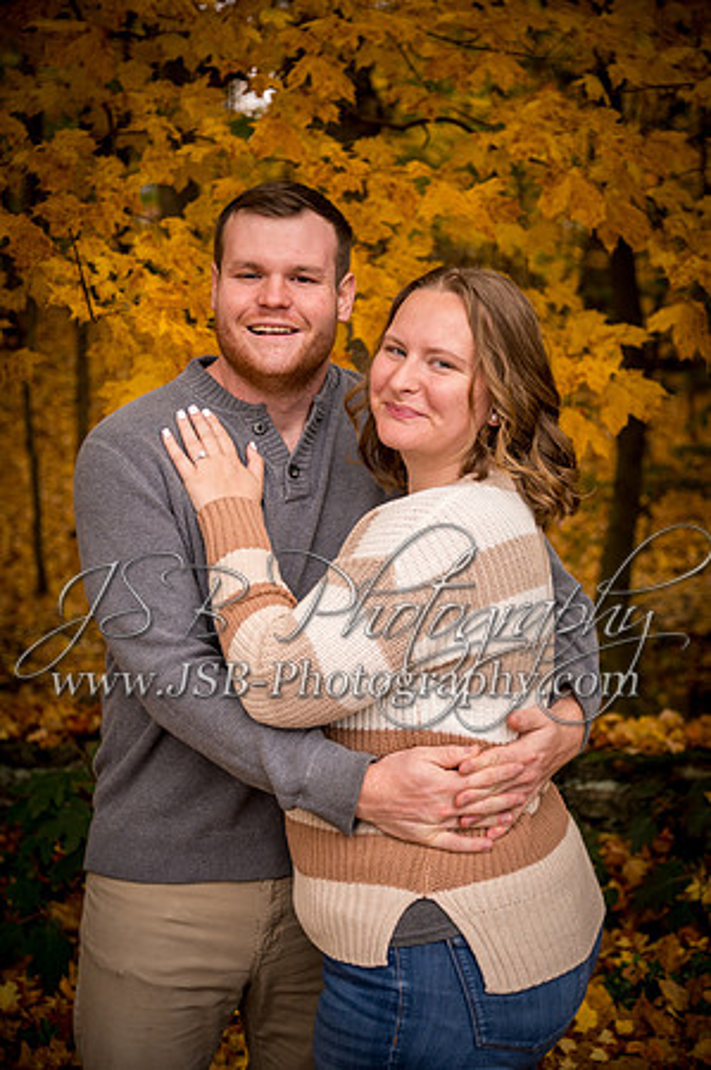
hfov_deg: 23.3
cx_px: 356
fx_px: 1722
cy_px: 535
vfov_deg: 34.5
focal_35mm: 58
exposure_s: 1/400
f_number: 4
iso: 200
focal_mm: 58
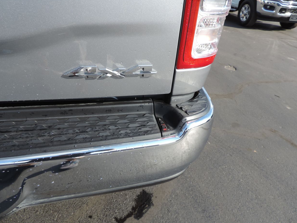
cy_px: 113
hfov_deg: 69.4
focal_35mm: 25
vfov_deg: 54.9
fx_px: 215
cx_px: 150
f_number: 3
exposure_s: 1/640
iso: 80
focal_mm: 4.3
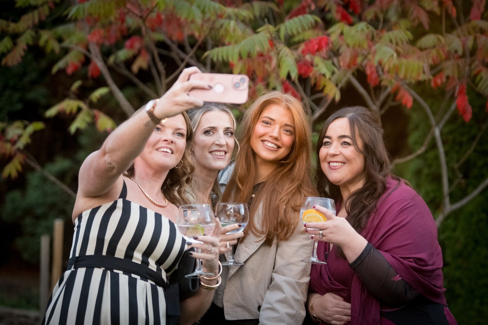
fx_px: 1625
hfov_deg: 17.1
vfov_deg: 11.4
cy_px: 151
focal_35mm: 120
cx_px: 261
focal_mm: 112
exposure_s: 1/640
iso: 4000
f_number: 2.8
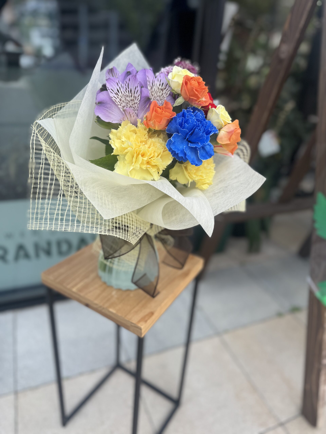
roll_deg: -4.0
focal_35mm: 24
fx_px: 301
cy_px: 217
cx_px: 163
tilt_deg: -24.3
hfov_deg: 56.8
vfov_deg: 71.6
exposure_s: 1/1261
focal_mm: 6.76
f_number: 1.78
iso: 80
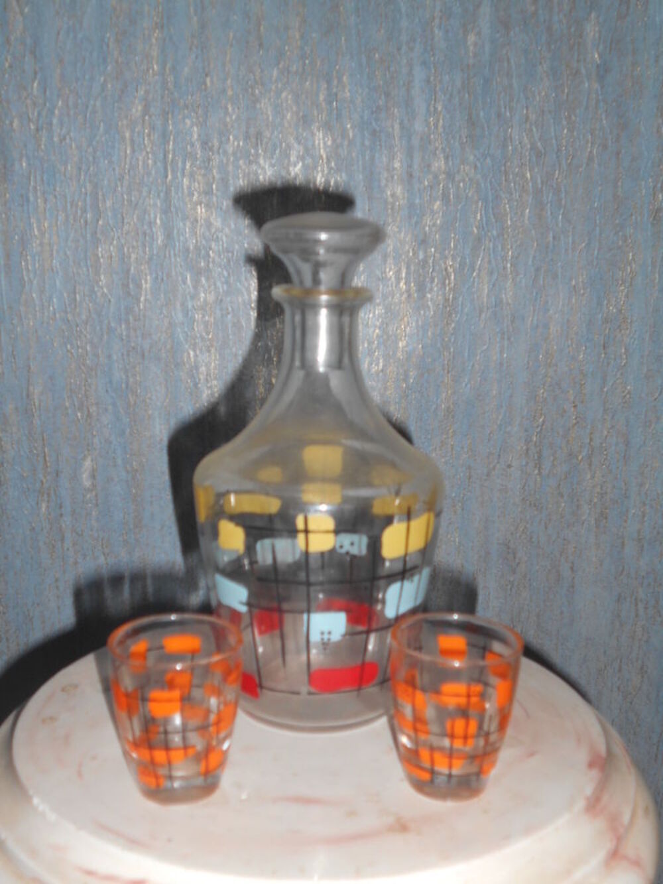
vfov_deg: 42.9
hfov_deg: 32.9
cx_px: 332
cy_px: 442
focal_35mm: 44
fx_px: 1123
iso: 80
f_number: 4.2
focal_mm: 7.7
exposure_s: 1/30
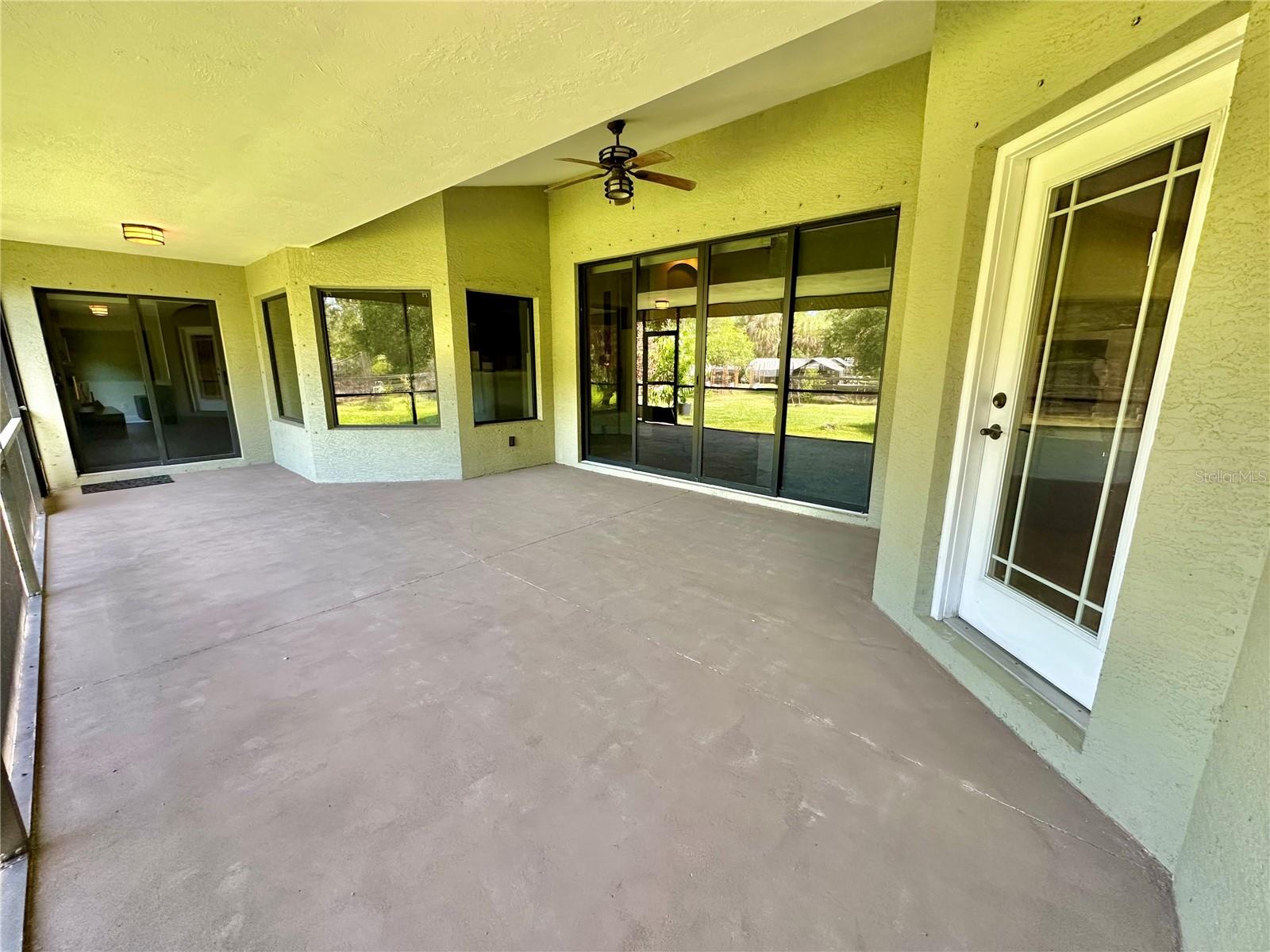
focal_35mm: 14
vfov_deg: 85.7
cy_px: 476
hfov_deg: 102.1
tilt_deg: -12.9
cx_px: 635
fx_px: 514
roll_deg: -0.3
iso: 200
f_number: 2.2
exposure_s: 1/99
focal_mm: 2.22
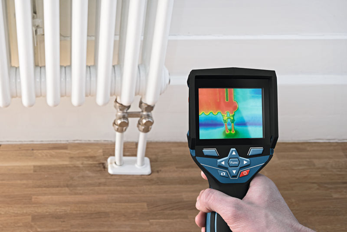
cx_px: 174
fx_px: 434
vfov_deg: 29.9
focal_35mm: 45
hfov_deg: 43.6
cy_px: 116
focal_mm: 45
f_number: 13
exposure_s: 1/6
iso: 400
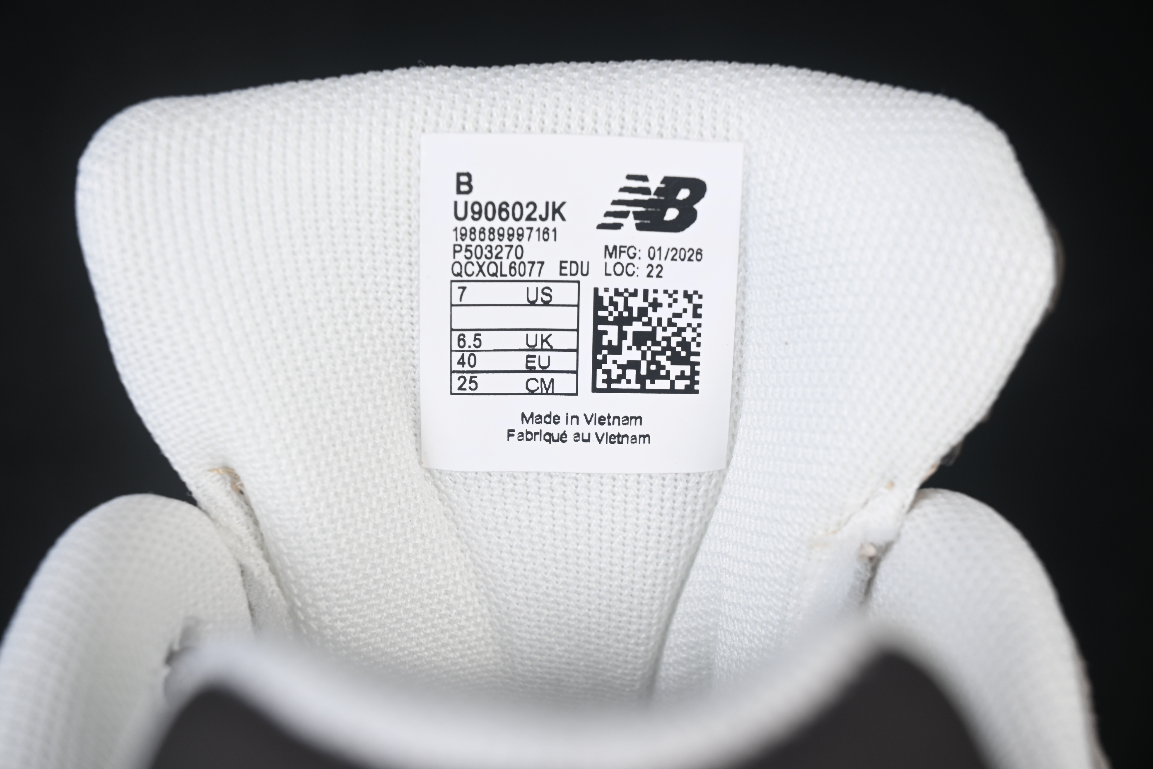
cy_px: 384
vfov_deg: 18.2
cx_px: 576
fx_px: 2402
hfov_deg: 27.0
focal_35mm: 75
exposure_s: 1/60
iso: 160
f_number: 8
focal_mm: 50
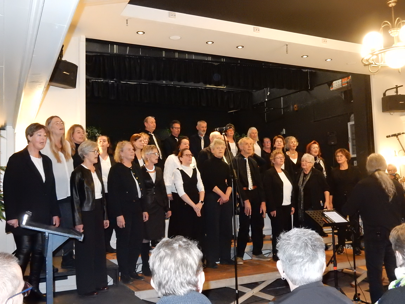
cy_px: 152
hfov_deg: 51.4
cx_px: 202
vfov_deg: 39.7
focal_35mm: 36
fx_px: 421
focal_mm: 6.4
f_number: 4
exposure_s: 1/30
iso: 1600
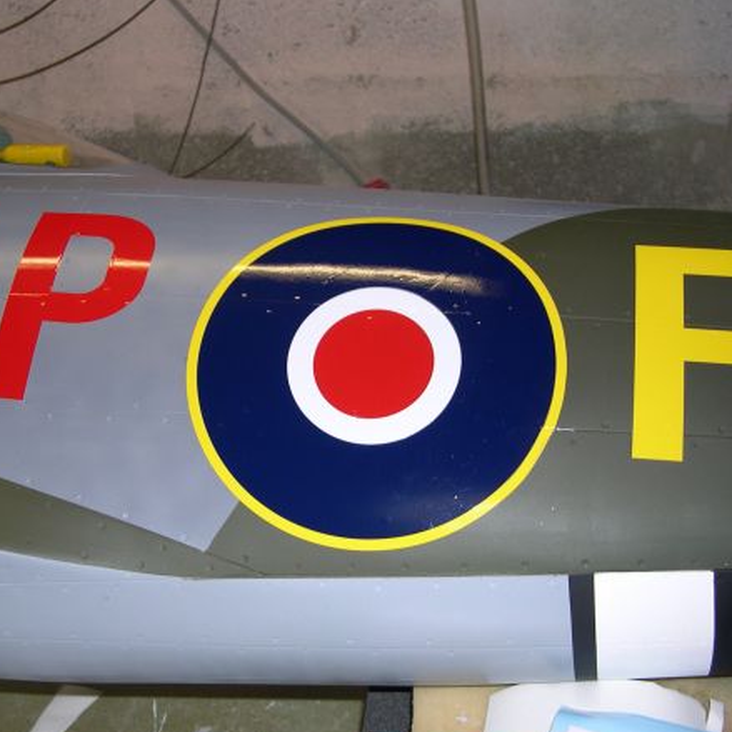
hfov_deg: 34.6
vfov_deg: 34.7
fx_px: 1172
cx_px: 320
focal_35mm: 49
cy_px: 384
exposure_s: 1/60
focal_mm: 8
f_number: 2.8
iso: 100
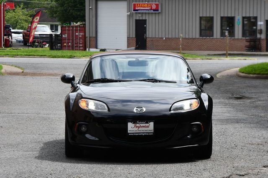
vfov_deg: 9.1
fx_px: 1116
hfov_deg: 13.7
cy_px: 89
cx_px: 134
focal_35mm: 150
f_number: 8
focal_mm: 100
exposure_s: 1/250
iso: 125
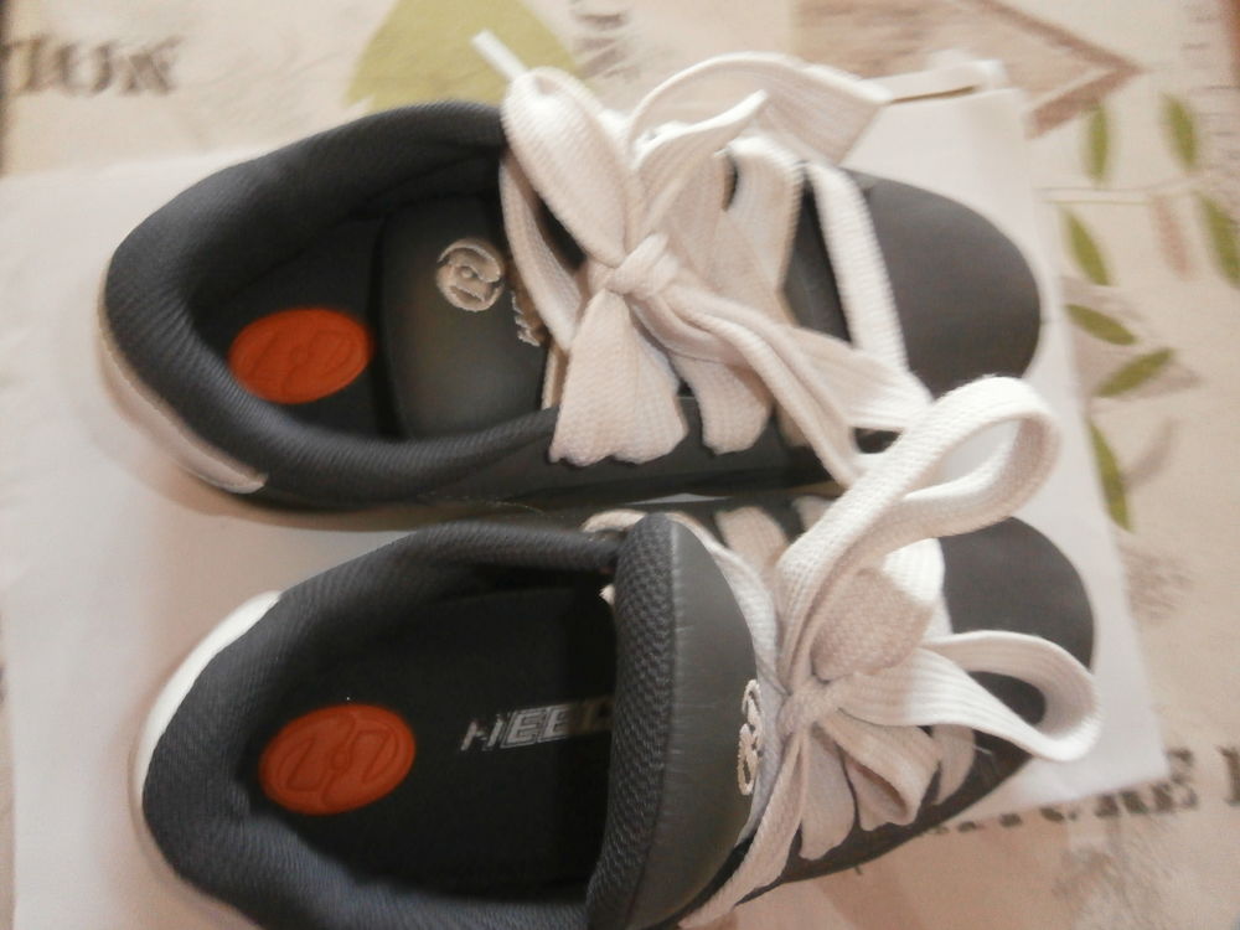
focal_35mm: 26
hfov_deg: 67.3
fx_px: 931
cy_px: 465
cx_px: 620
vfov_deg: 53.1
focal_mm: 4.7
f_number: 2.8
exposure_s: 1/30
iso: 500
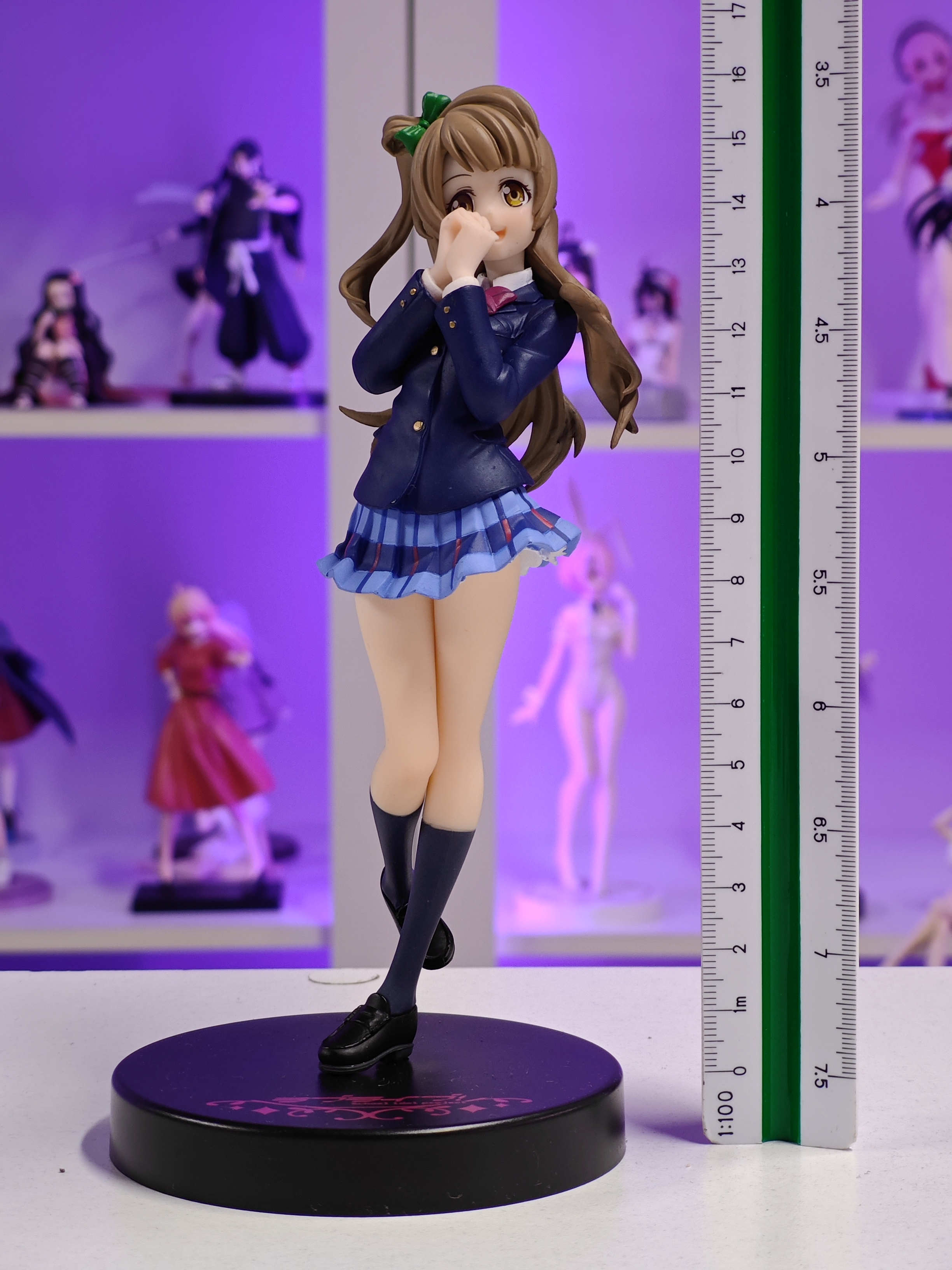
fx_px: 2934
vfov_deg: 24.4
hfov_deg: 18.4
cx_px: 476
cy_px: 635
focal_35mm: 80
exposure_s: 1/19.2
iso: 400
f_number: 2.4
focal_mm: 7.48
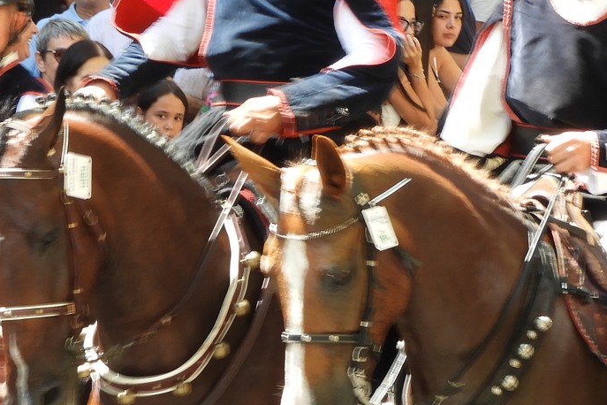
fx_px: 6896
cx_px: 206
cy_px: 355
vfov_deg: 3.4
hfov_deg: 5.0
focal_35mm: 409
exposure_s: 1/60
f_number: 5.2
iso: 100
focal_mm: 26.9
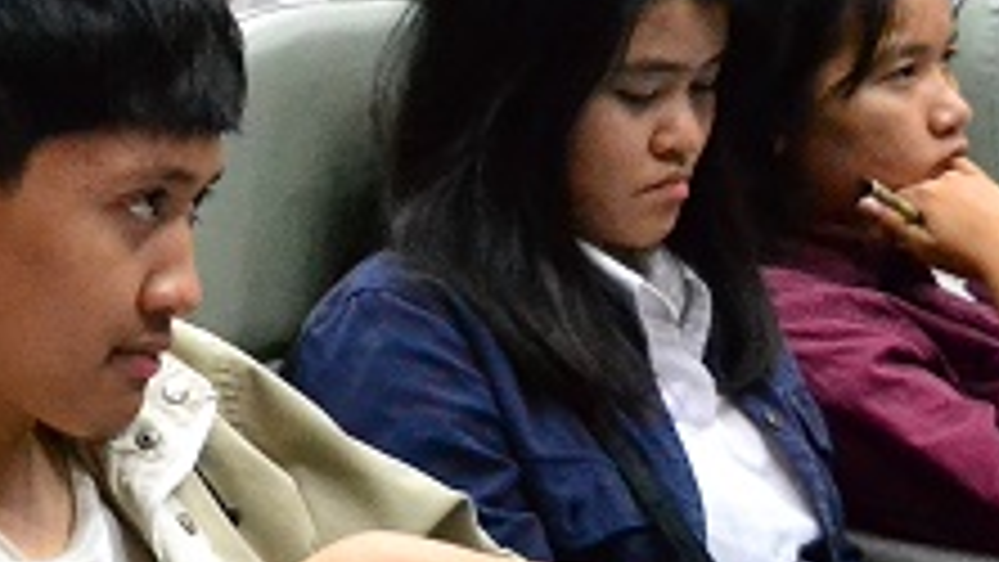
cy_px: 290
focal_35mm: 136
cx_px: -194
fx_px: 3603
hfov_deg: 15.2
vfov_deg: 8.9
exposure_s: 1/60
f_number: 4
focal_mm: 24
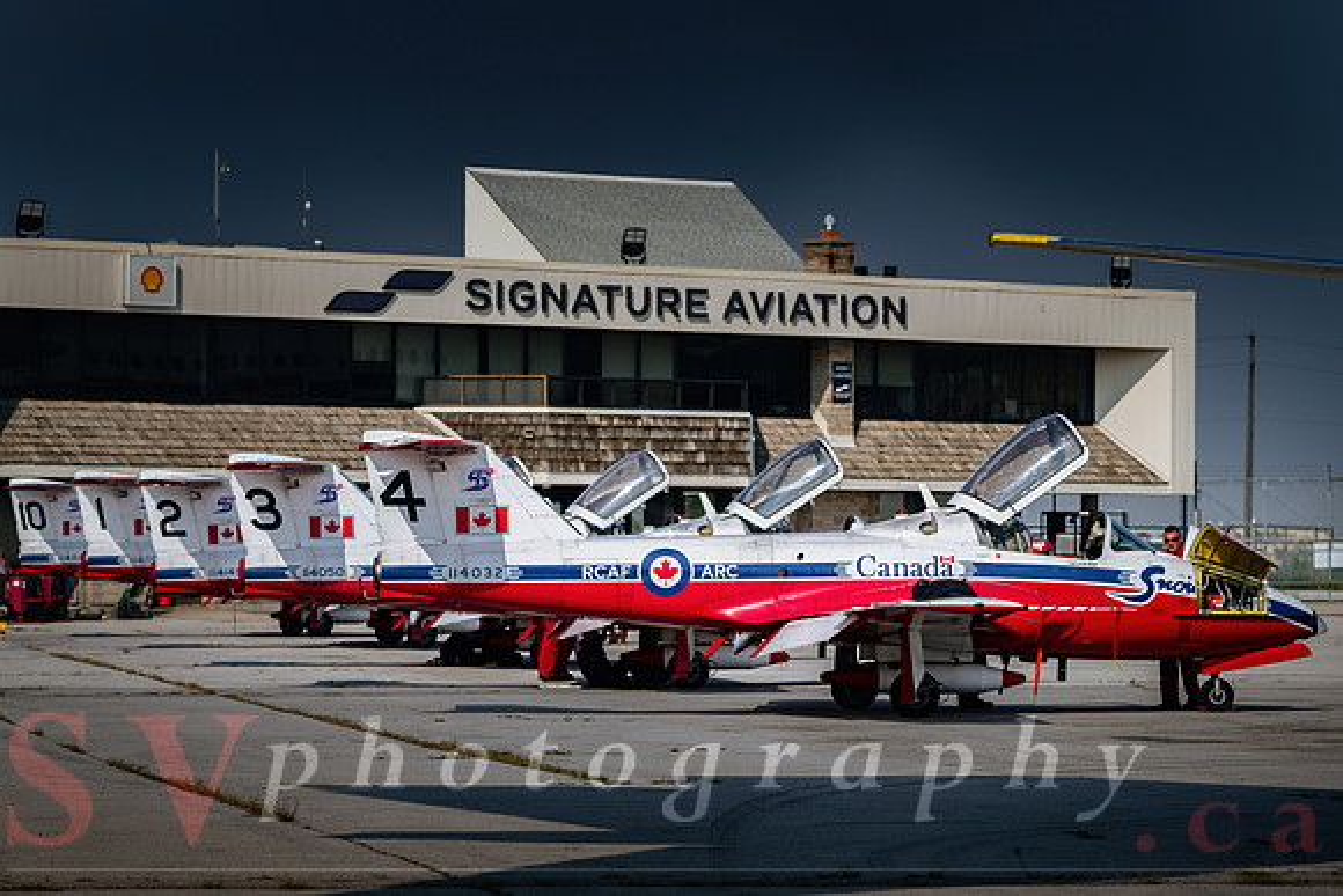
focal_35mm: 191
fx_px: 7131
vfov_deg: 7.2
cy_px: 474
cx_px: 632
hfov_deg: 10.8
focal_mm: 180
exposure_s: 1/400
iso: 100
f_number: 5.6
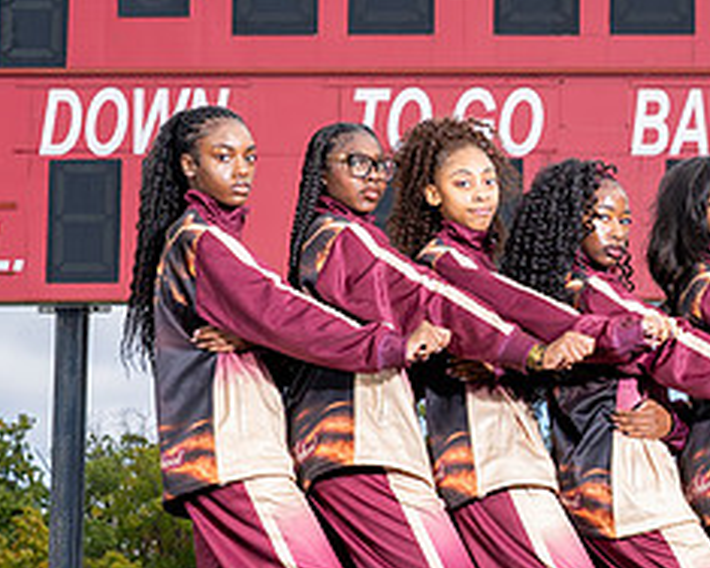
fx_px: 2816
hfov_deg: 14.2
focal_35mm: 134
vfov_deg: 11.5
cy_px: 341
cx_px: 703
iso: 80
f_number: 5
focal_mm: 32.5
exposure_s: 1/250
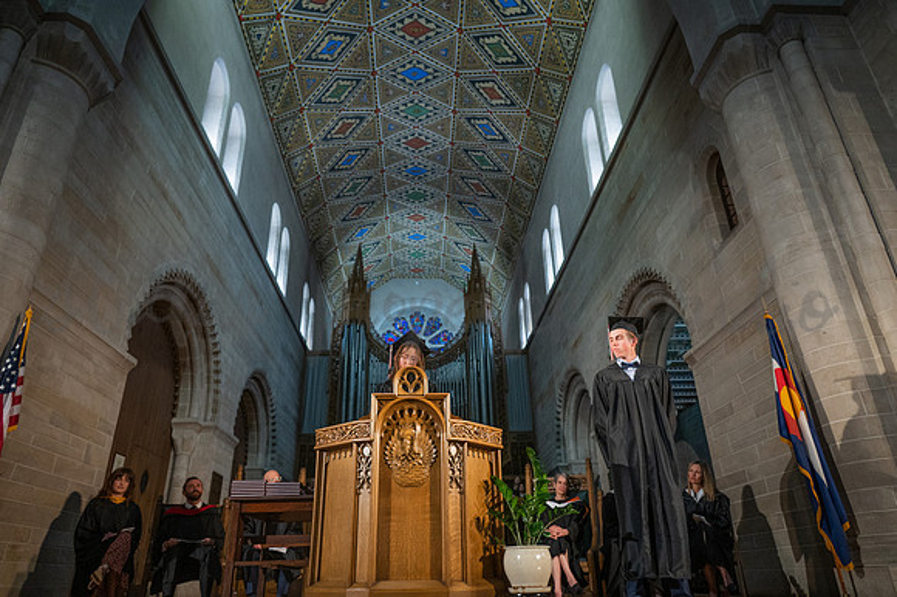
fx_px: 598
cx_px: 448
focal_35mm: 24
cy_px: 298
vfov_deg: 53.1
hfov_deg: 73.8
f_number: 4
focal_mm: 24
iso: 4000
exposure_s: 1/160
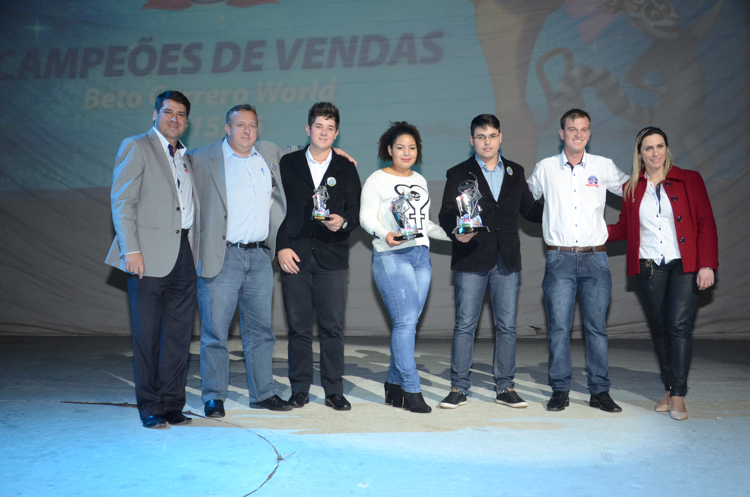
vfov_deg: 31.8
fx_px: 873
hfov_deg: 46.5
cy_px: 248
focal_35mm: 42
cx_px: 375
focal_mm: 28
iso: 1000
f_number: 4.5
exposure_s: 1/80
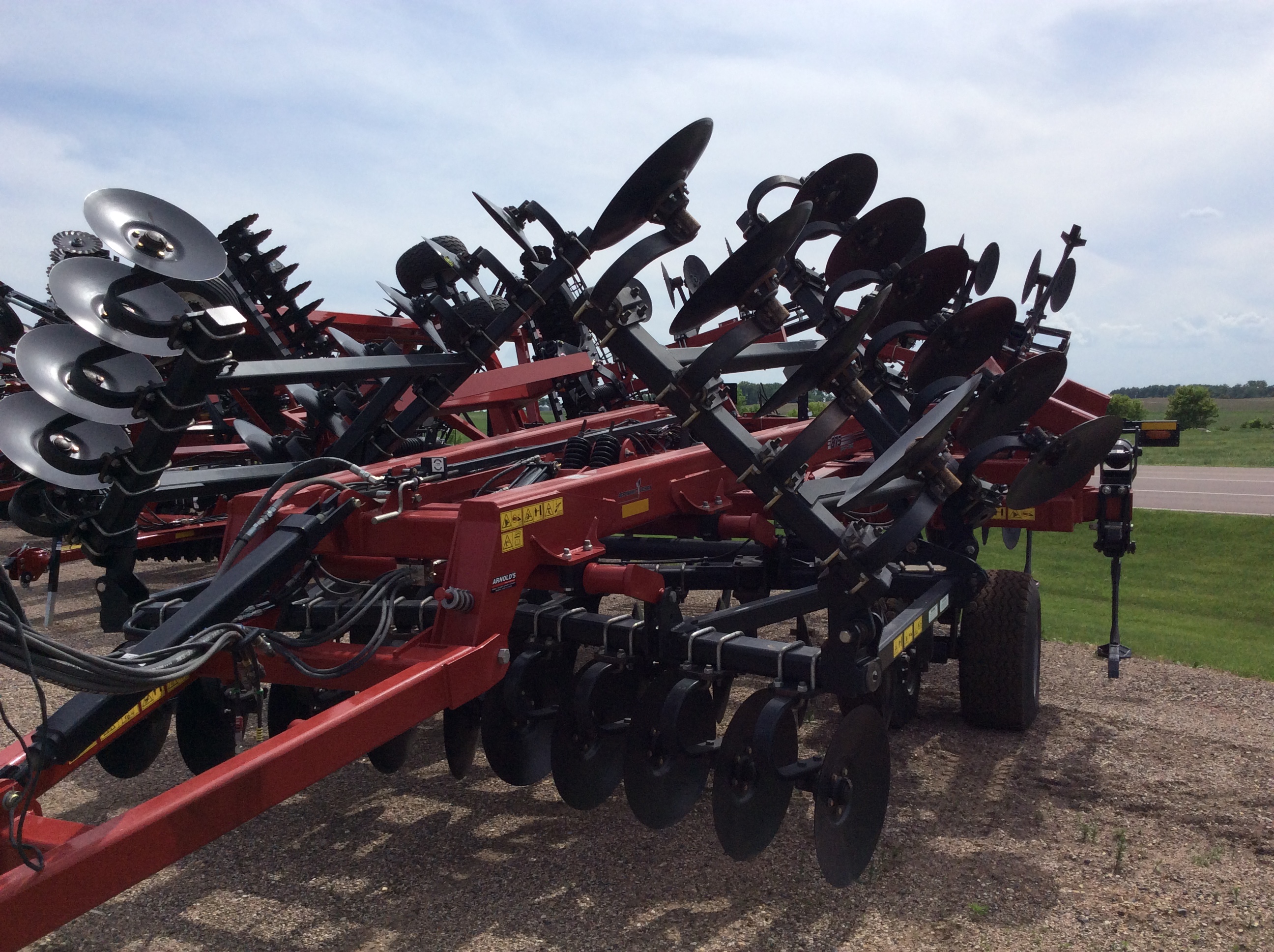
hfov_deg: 56.9
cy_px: 476
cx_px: 637
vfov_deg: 44.1
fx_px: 1176
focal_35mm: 32
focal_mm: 3.3
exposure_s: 1/2865
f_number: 2.4
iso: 32
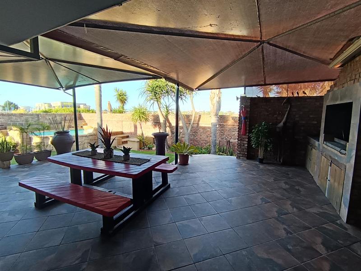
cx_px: 180
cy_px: 136
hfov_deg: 91.0
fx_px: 177
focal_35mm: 17
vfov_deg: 74.7
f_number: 2.2
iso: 332
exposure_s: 1/100
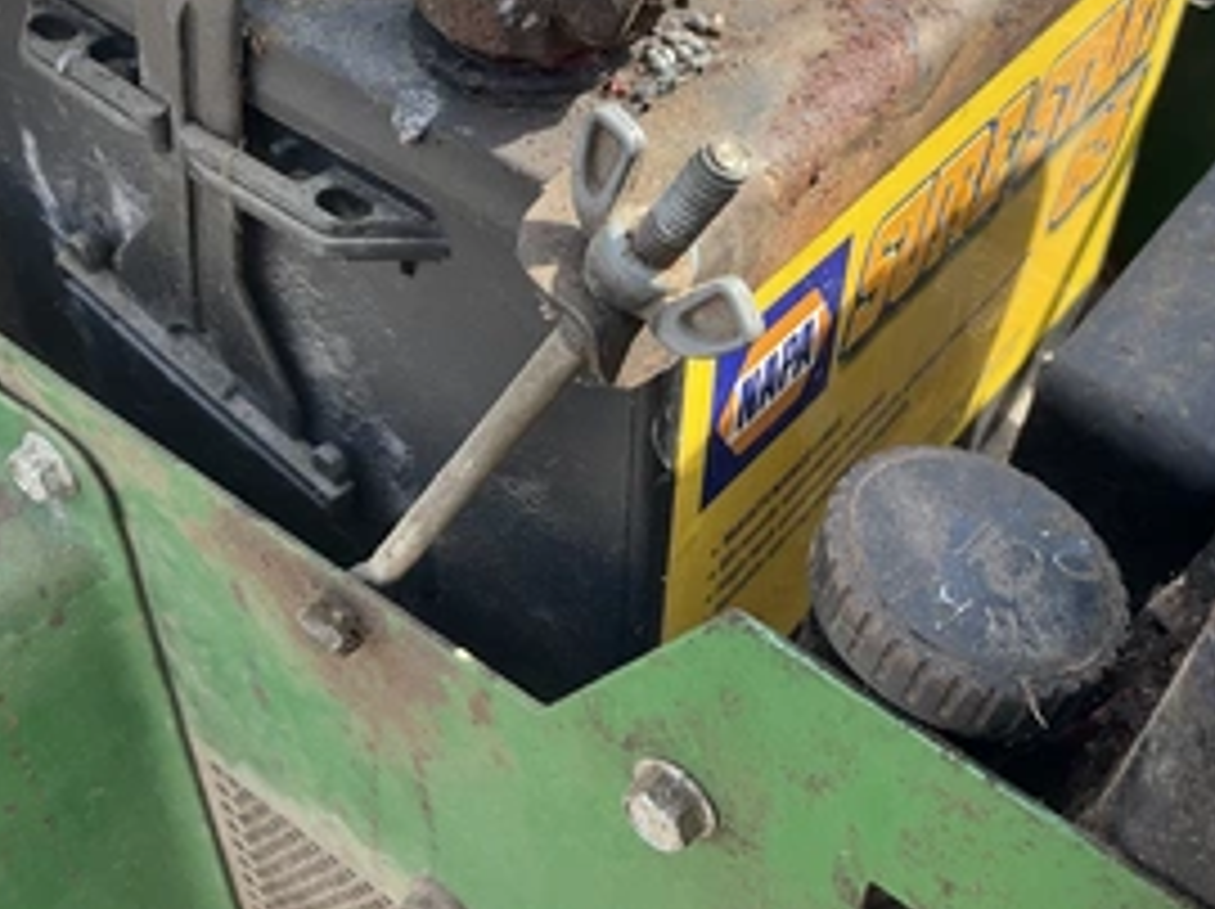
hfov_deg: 43.0
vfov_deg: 33.2
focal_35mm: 43
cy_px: 284
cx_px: 846
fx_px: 1508
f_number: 1.8
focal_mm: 3
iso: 25
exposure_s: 1/380
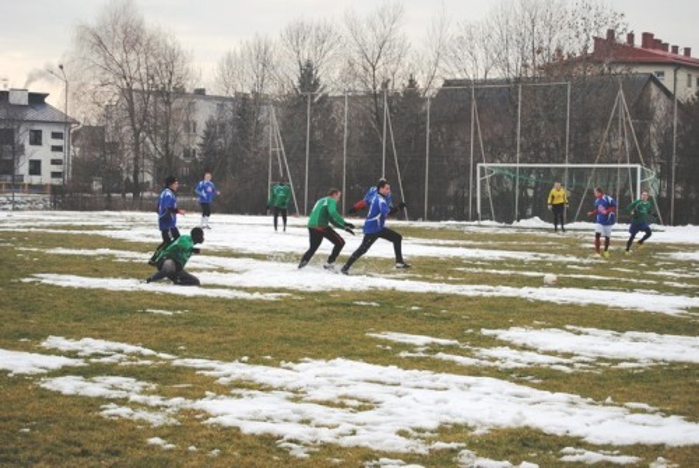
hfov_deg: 24.6
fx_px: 1604
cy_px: 234
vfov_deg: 16.6
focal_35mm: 82
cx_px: 350
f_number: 5.6
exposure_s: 1/640
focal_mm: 55
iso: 200
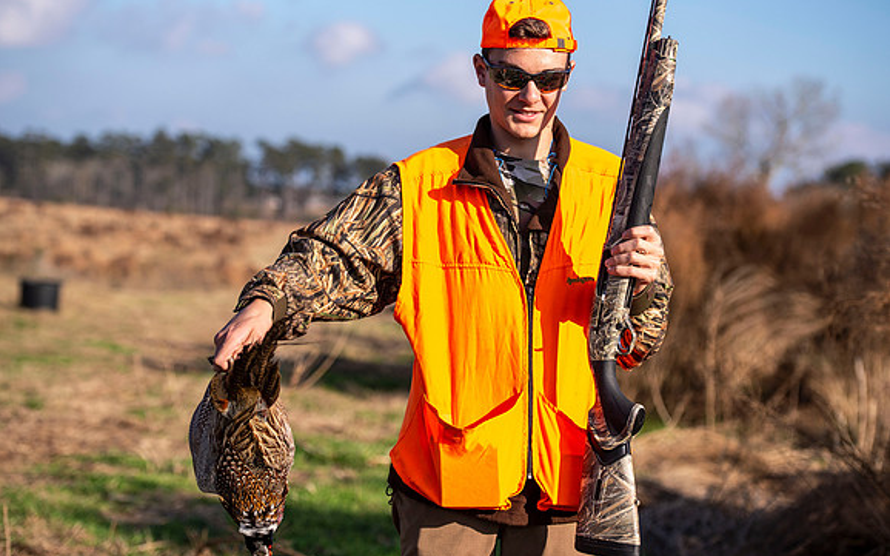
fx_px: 2231
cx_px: 445
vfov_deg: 14.2
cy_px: 280
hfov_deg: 22.6
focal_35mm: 92
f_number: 4
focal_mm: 90
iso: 200
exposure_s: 1/3200
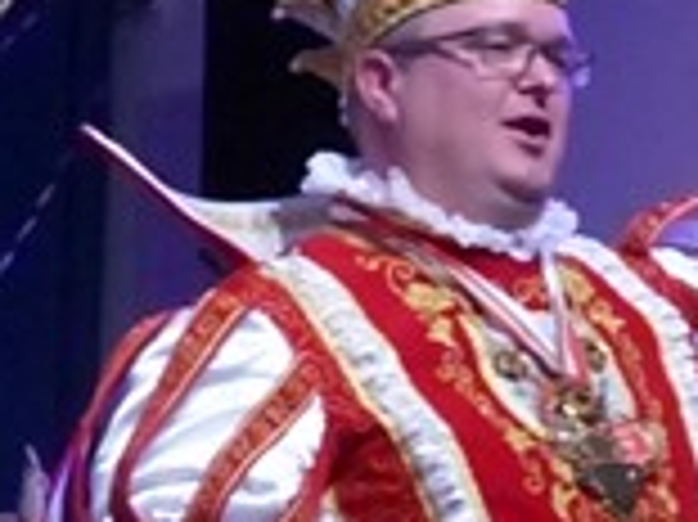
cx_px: 784
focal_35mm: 360
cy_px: 574
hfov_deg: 5.5
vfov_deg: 4.1
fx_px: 7253
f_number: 4
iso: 1600
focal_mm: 16.4
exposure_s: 1/125
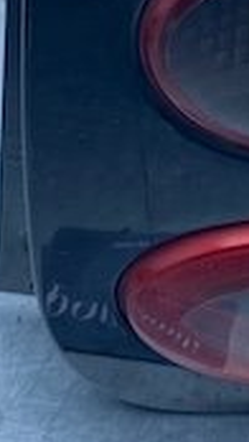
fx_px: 1220
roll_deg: -0.9
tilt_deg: -30.4
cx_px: 302
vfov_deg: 20.0
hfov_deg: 11.4
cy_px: 8
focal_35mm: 104
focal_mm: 4.25
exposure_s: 1/546
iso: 32
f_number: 1.8
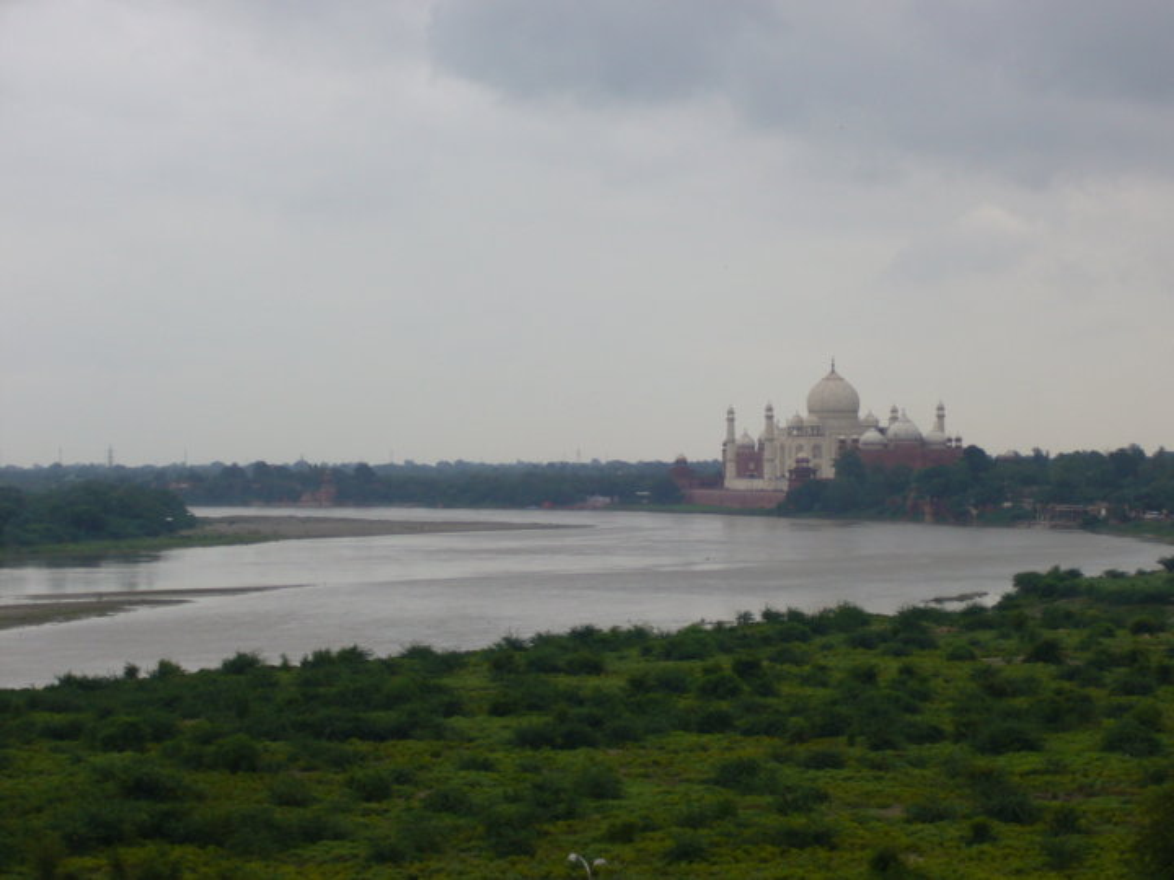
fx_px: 3561
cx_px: 587
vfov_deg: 14.1
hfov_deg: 18.7
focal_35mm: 105
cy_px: 440
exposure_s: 1/100
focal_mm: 17.4
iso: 80
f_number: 5
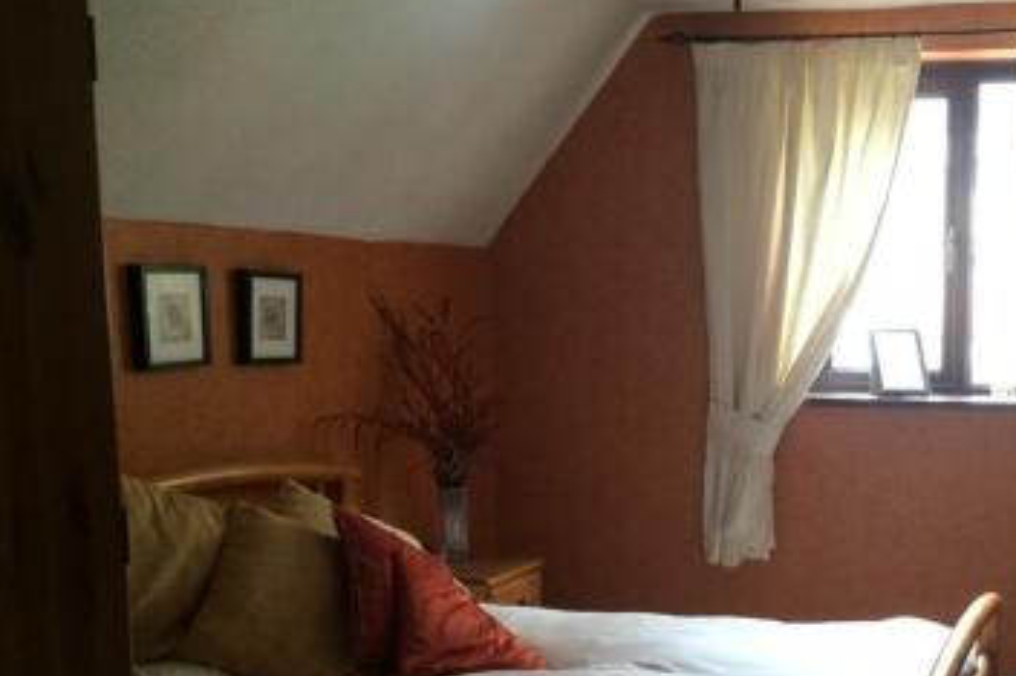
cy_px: 550
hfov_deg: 38.0
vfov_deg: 26.4
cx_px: 833
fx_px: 1410
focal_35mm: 50
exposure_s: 1/30
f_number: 2.2
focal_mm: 4.15
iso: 80
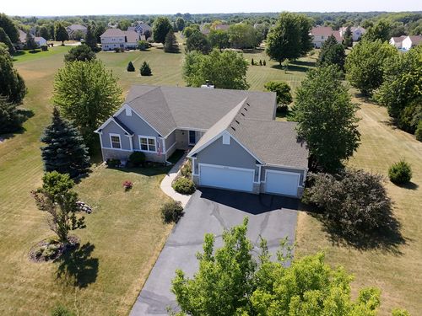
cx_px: 211
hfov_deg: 71.6
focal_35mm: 24
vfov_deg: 56.8
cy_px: 158
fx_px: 293
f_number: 2.8
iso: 170
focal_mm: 4.55
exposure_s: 1/640
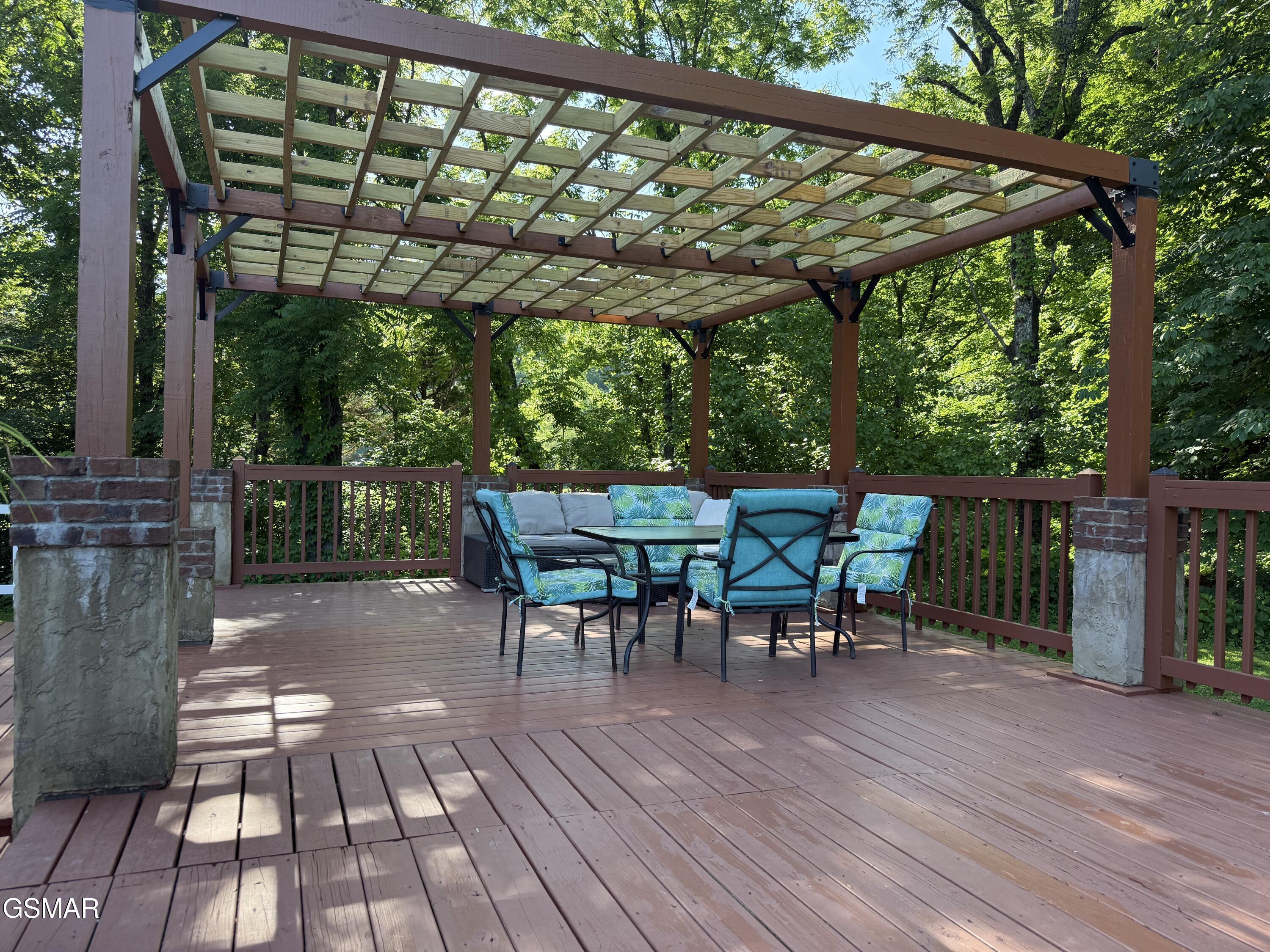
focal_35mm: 24
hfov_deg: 71.6
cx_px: 635
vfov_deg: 56.8
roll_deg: -1.6
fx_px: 881
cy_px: 476
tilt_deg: -0.5
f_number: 1.78
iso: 100
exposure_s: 1/491
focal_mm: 6.76
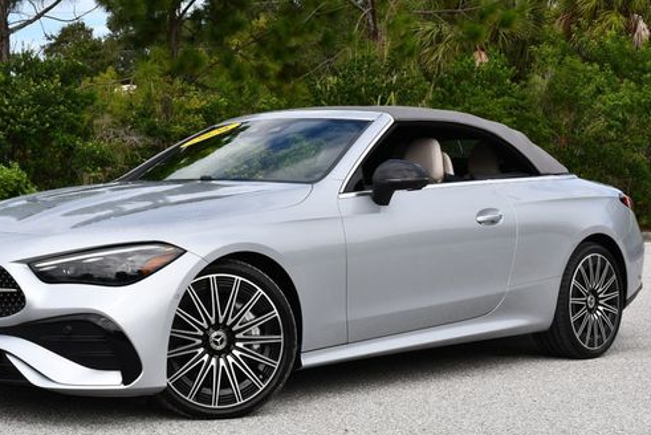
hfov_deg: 27.7
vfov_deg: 18.7
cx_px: 284
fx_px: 1321
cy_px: 198
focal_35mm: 73
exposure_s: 1/250
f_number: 8
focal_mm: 28
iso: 110
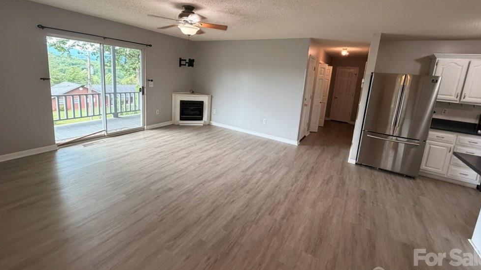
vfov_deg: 66.5
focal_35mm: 16
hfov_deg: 99.4
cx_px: 240
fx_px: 204
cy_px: 108
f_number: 2.2
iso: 320
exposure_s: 1/120
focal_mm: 2.22
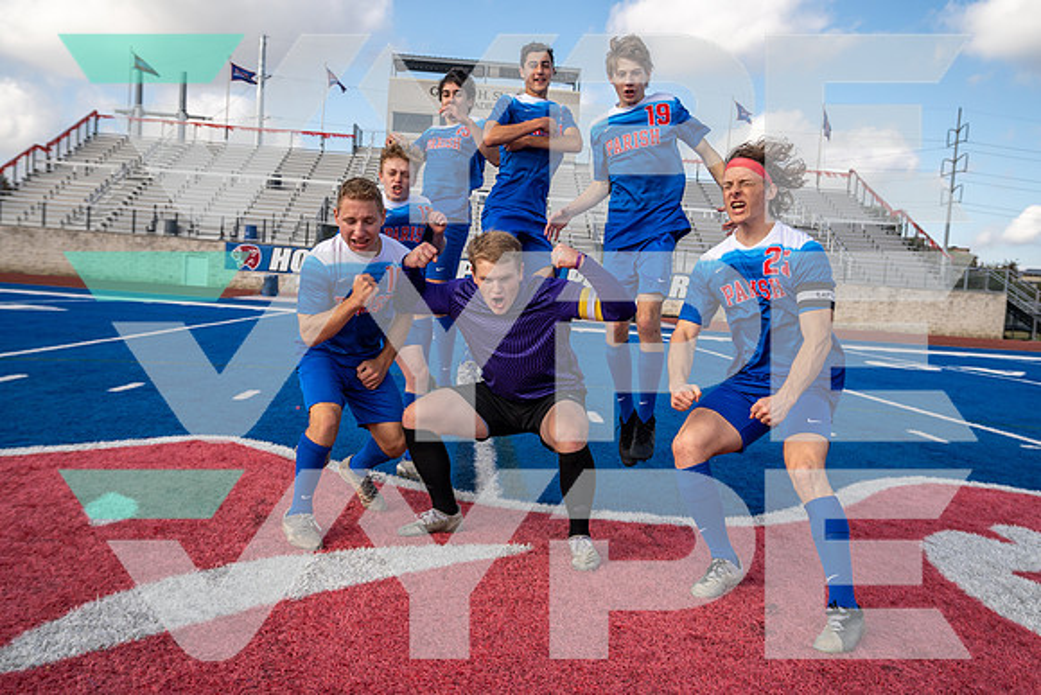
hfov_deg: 55.8
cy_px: 348
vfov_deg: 38.9
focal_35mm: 34
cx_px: 520
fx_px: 983
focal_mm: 34
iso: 250
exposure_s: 1/1600
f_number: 5
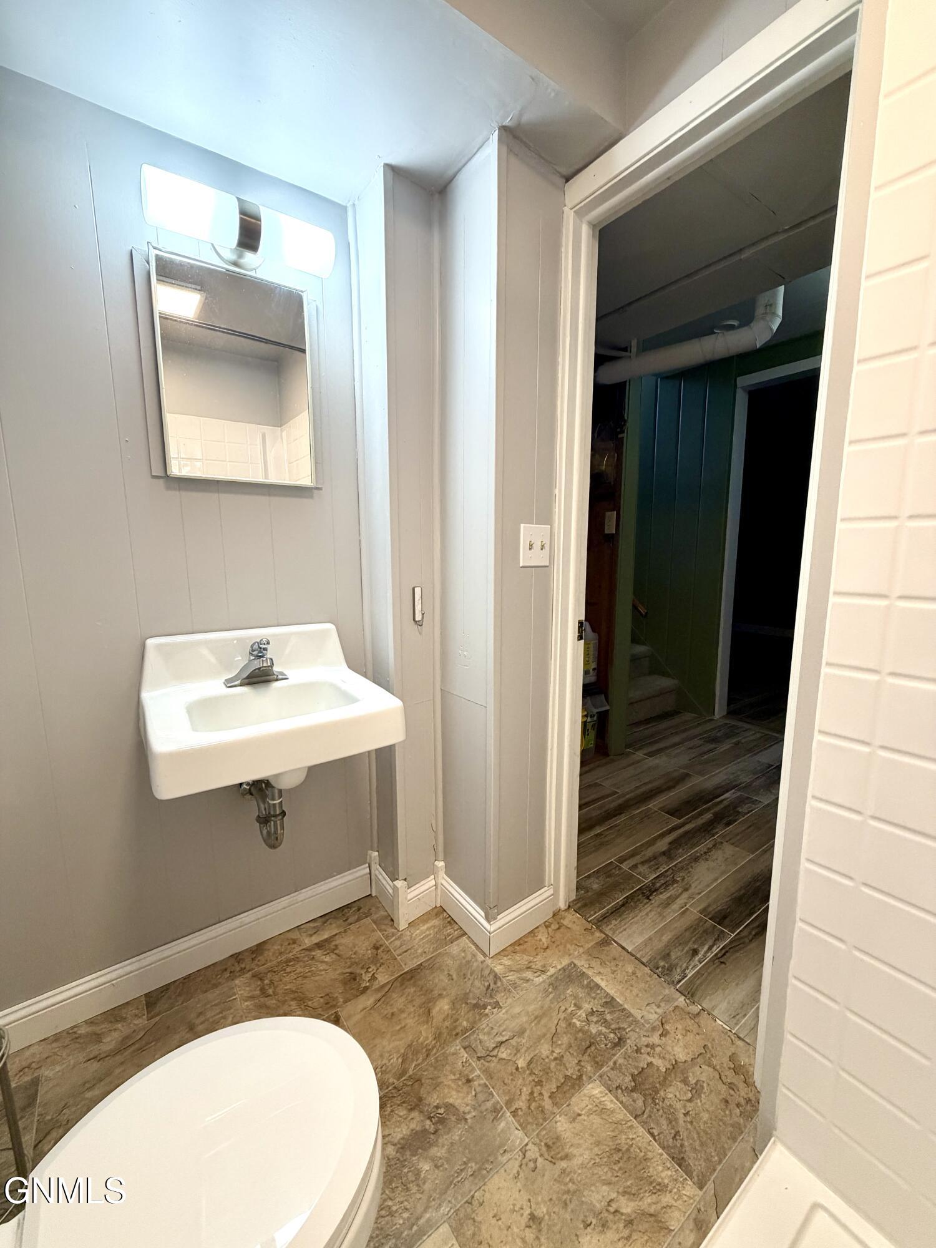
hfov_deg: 85.7
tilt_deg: -7.1
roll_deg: +0.0
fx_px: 505
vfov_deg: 102.1
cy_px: 624
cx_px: 468
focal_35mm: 14
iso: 250
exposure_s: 1/120
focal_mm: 2.22
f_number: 2.2
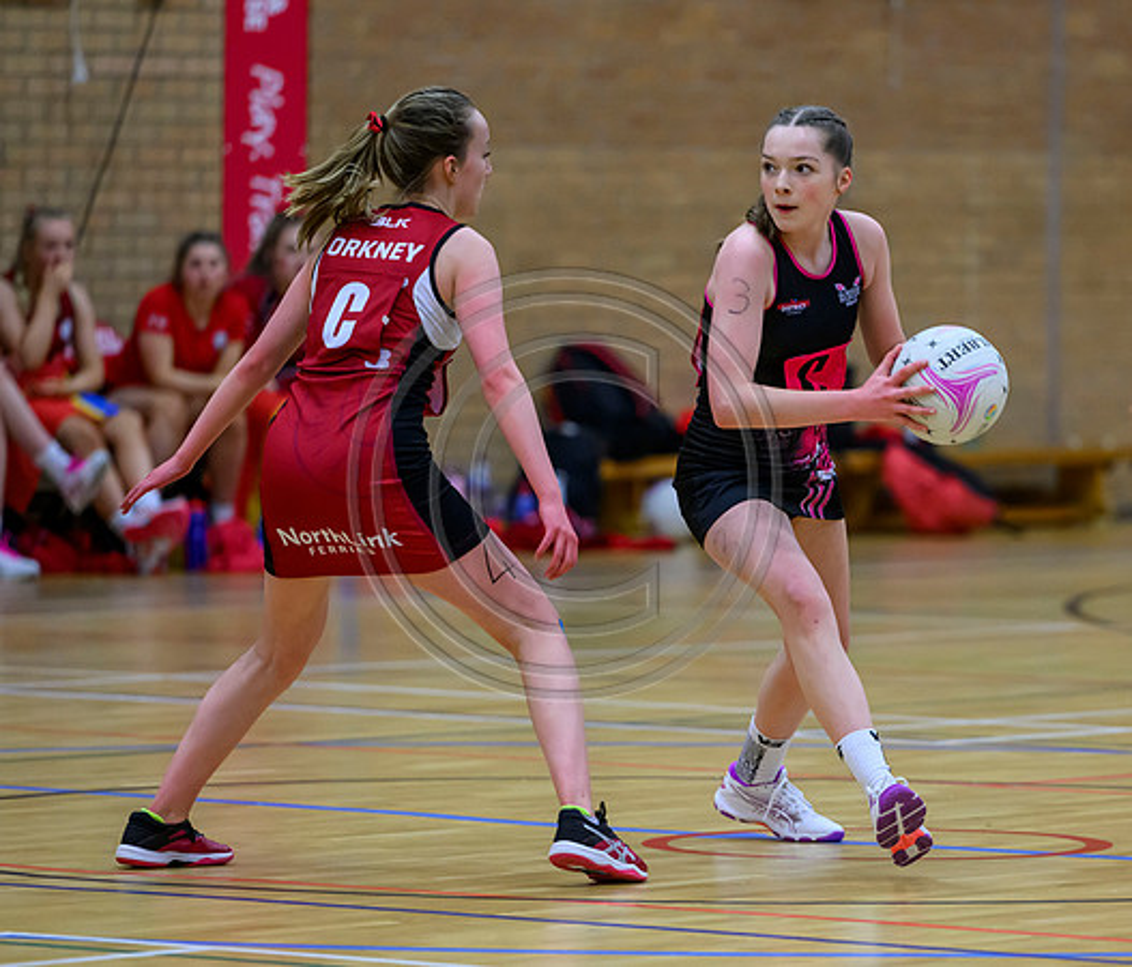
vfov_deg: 5.8
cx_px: 747
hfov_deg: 6.8
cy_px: 484
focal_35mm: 278
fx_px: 9549
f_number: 3.2
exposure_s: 1/800
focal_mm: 200
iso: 4000
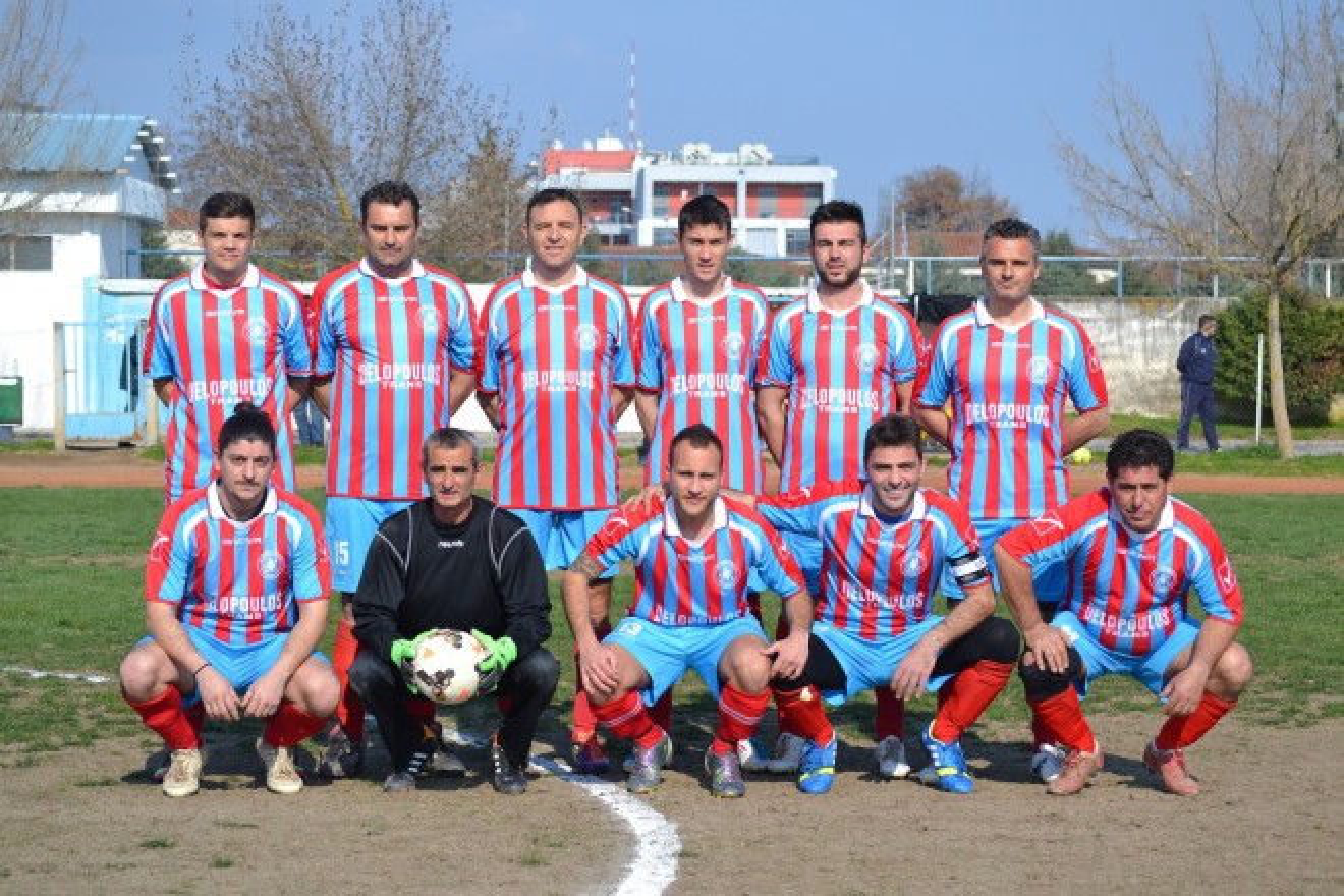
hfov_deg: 20.0
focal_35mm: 102
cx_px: 672
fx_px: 3808
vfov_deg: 13.4
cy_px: 448
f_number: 6.3
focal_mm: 68
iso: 400
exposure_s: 1/1600
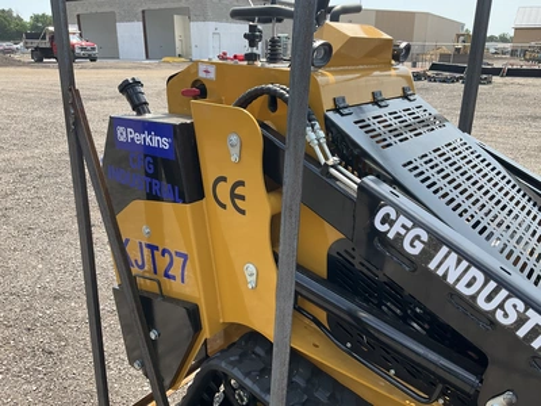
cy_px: 203
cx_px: 270
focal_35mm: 29
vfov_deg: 48.2
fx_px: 453
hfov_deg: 61.7
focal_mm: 3
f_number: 1.8
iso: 25
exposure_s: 1/657
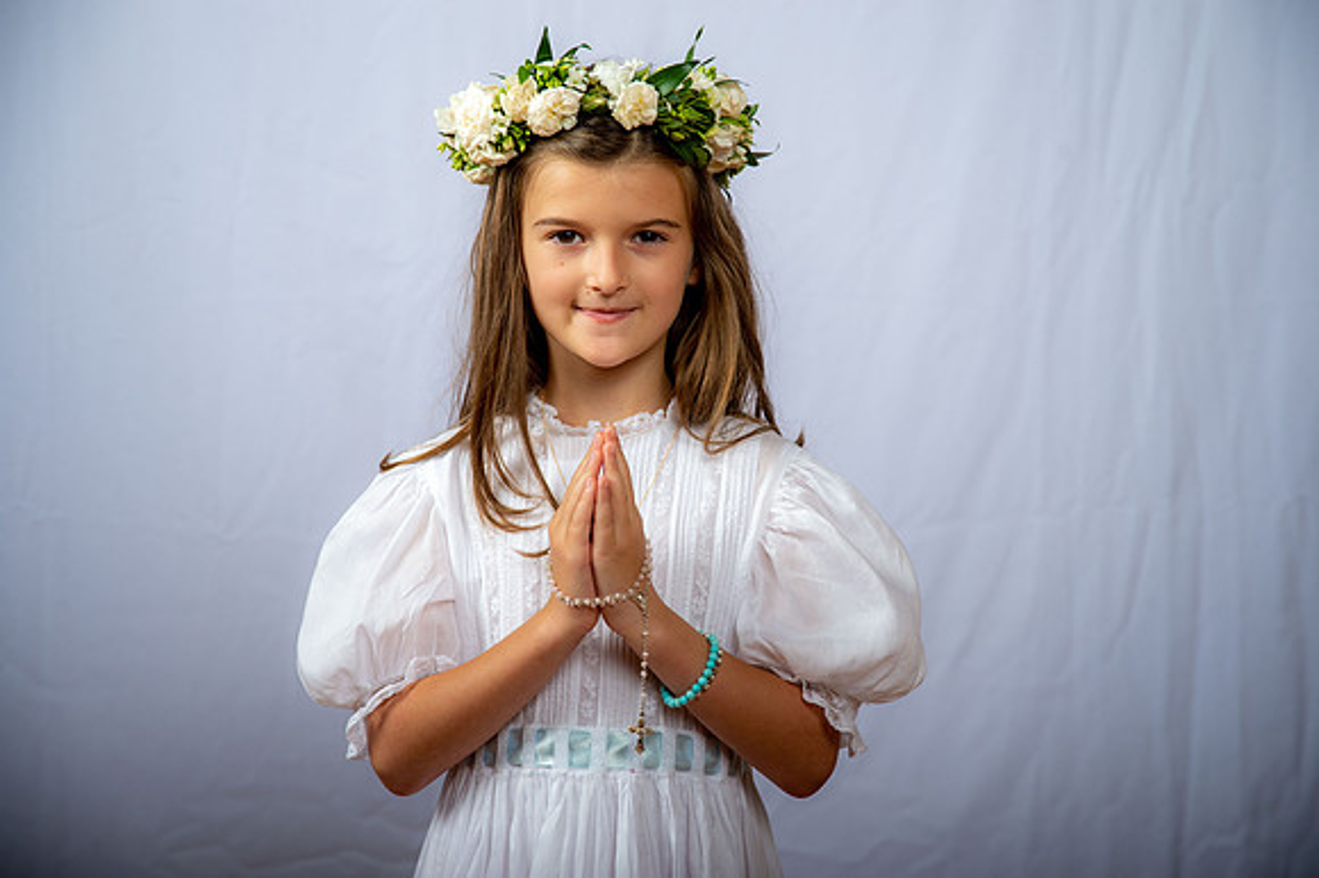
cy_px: 439
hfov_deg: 25.4
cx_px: 660
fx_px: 2929
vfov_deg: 17.0
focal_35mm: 80
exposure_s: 1/200
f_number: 6.3
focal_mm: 80
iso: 250
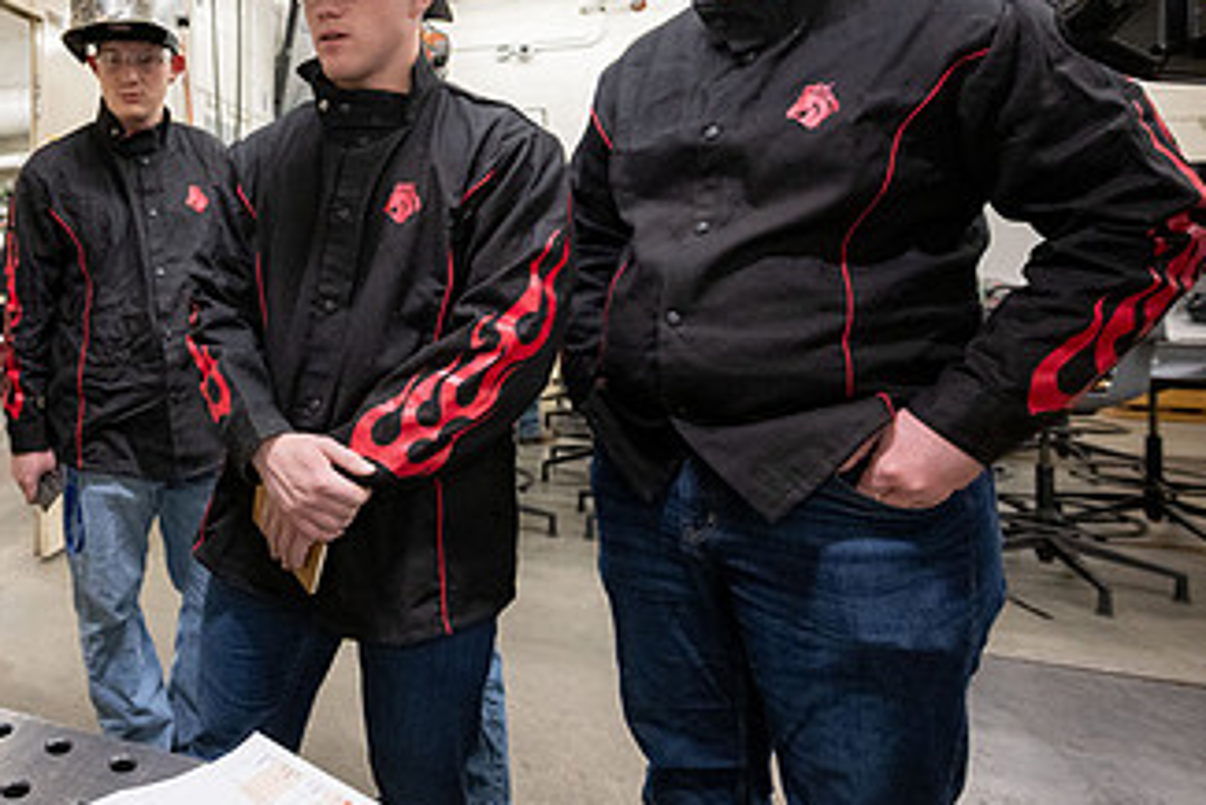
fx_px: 838
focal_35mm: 25
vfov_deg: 50.3
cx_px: 200
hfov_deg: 63.7
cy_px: 258
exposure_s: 1/200
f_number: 4
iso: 2000
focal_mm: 14
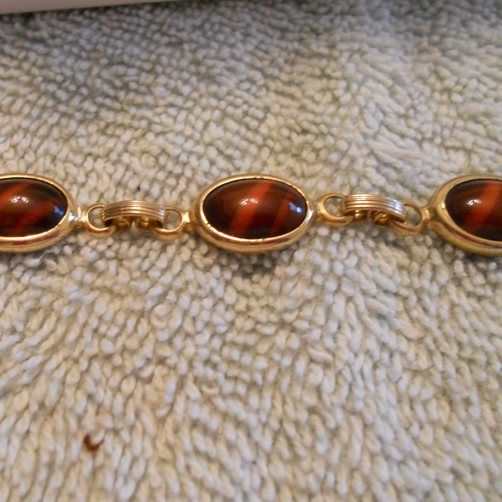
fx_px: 623
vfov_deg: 43.9
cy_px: 252
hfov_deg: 43.2
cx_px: 166
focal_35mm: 38
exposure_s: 1/30
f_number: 3.5
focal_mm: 5.8
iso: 320
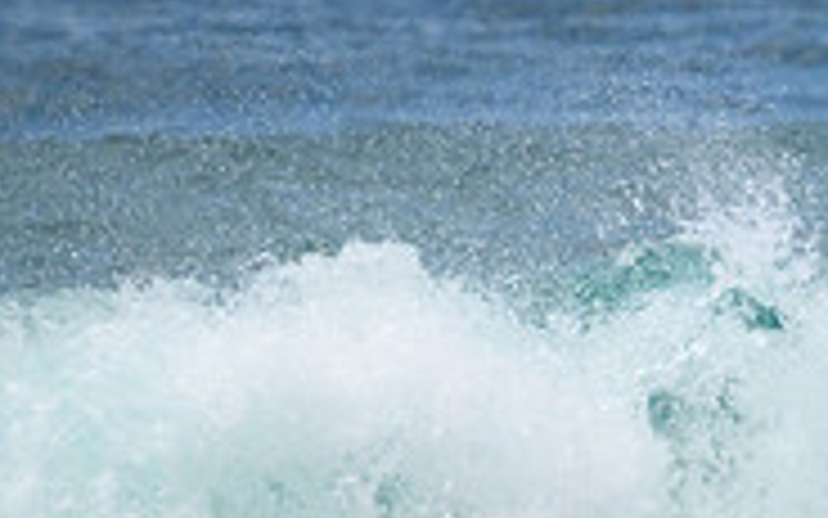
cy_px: 705
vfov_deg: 0.5
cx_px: 1215
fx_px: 58039
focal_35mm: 2572
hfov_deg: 0.8
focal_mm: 800
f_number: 11
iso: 1100
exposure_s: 1/3200
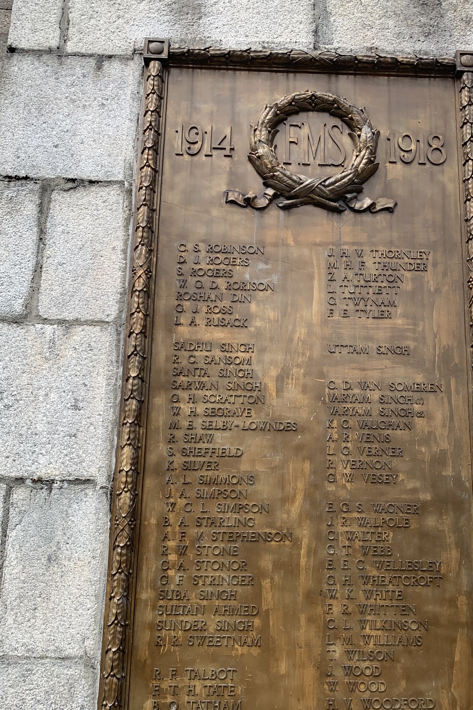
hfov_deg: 36.6
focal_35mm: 36
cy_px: 441
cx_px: 305
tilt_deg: +15.5
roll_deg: -0.3
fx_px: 710
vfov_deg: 52.6
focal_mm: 4.25
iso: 25
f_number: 1.8
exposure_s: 1/1282
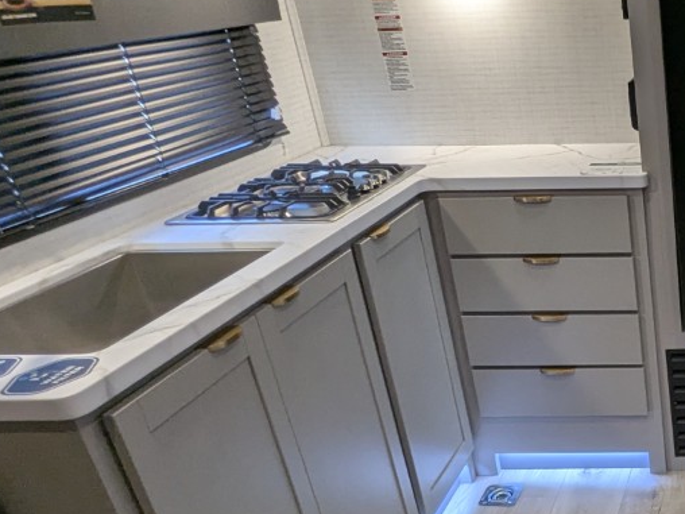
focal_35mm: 44
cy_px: 472
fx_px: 871
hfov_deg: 36.2
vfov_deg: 31.2
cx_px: 761
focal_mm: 2.35
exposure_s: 1/102
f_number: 2.2
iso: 164
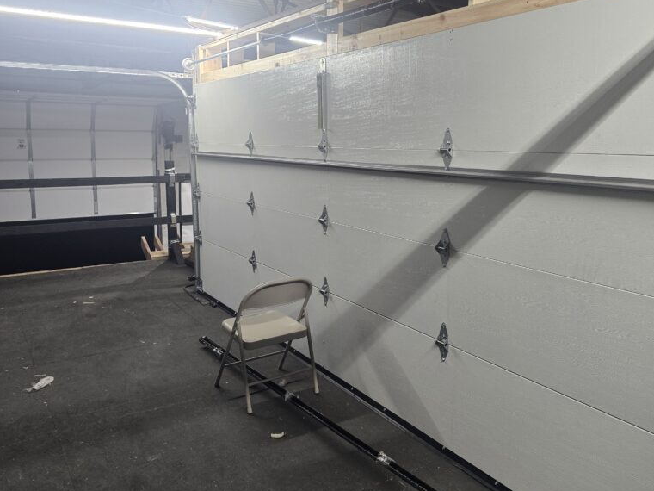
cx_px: 371
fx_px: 586
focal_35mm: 31
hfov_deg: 58.1
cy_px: 212
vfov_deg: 45.3
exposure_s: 1/120
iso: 200
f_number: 1.7
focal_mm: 6.3
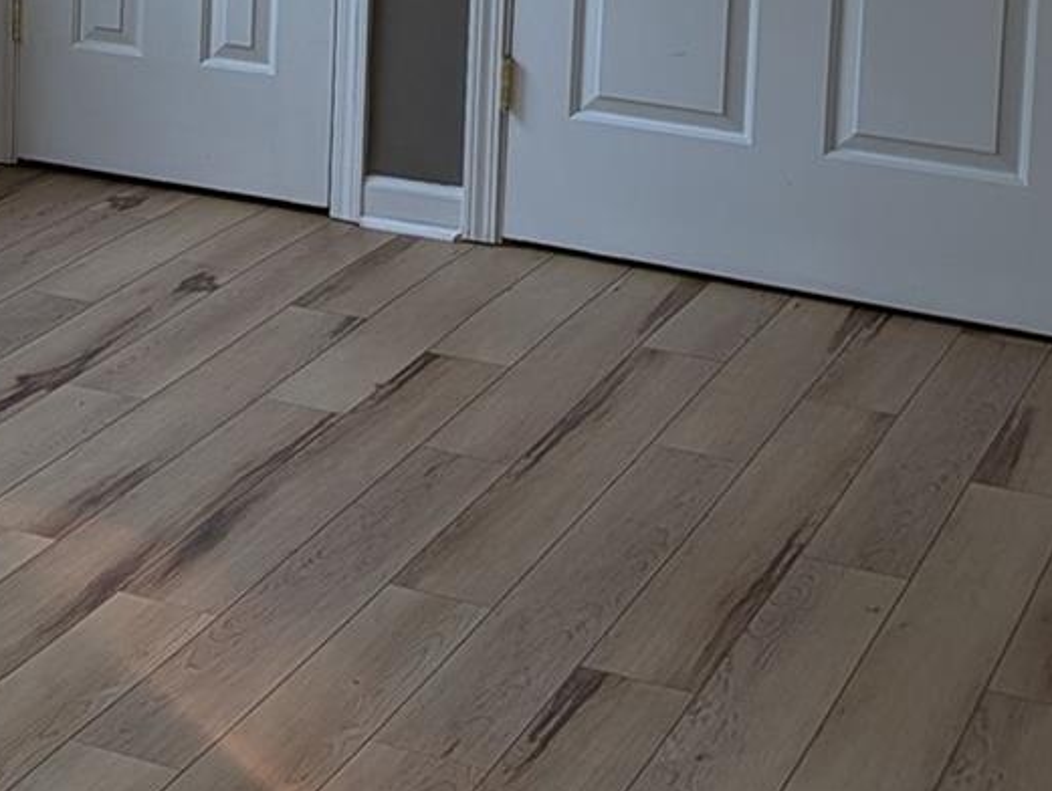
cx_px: -682
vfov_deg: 14.9
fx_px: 2860
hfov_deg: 17.8
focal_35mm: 94
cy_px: -299
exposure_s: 1/704
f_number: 1.68
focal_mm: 6.9
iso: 19
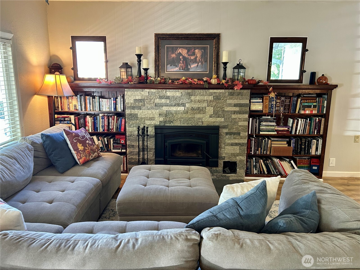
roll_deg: -1.1
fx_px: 270
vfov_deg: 53.1
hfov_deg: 67.3
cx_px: 180
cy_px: 135
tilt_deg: -11.3
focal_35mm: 26
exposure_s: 1/60
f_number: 1.5
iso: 320
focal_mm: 5.7
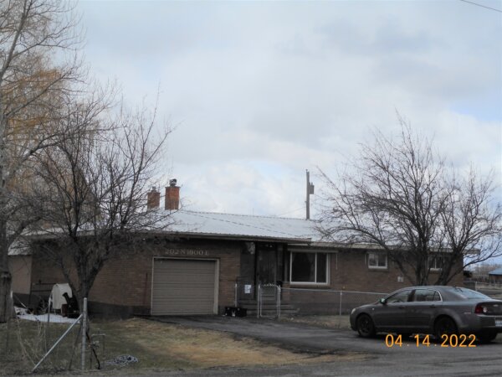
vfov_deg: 24.8
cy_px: 188
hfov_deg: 32.7
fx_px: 856
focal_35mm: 59
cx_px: 251
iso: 80
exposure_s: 1/800
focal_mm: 10.5
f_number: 5.1
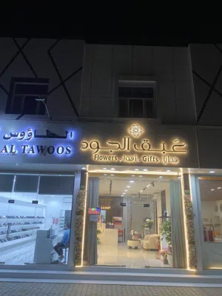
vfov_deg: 67.3
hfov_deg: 53.1
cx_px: 111
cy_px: 148
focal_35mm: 26
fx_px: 222
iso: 80
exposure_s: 1/50
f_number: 1.8
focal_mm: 4.25
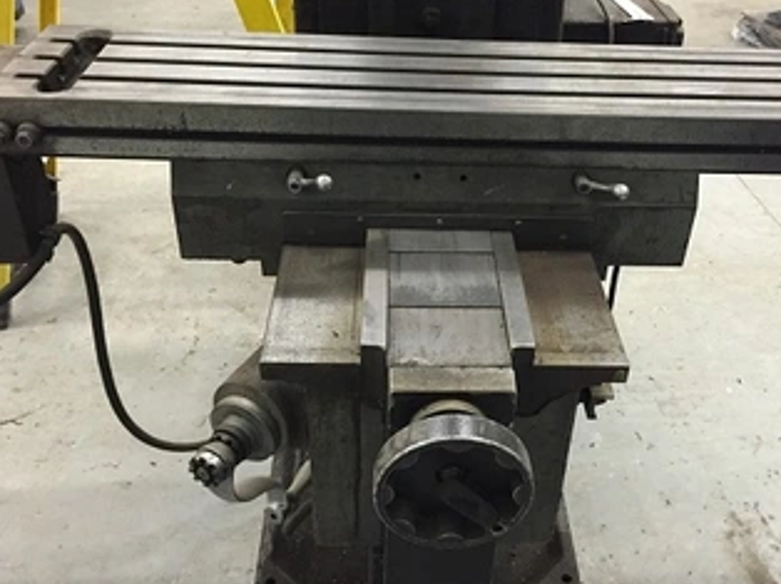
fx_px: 834
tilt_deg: -40.2
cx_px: 450
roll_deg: -5.2
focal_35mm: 37
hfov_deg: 50.0
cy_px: 308
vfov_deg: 38.6
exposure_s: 1/30
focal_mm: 4.15
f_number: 2.2
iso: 200
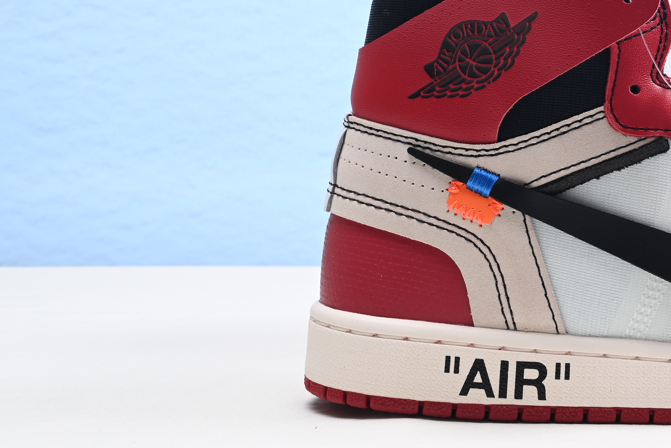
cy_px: 5
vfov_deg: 13.9
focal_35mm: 97
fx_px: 1809
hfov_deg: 20.2
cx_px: 715
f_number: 16
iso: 100
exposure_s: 1/2
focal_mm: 40
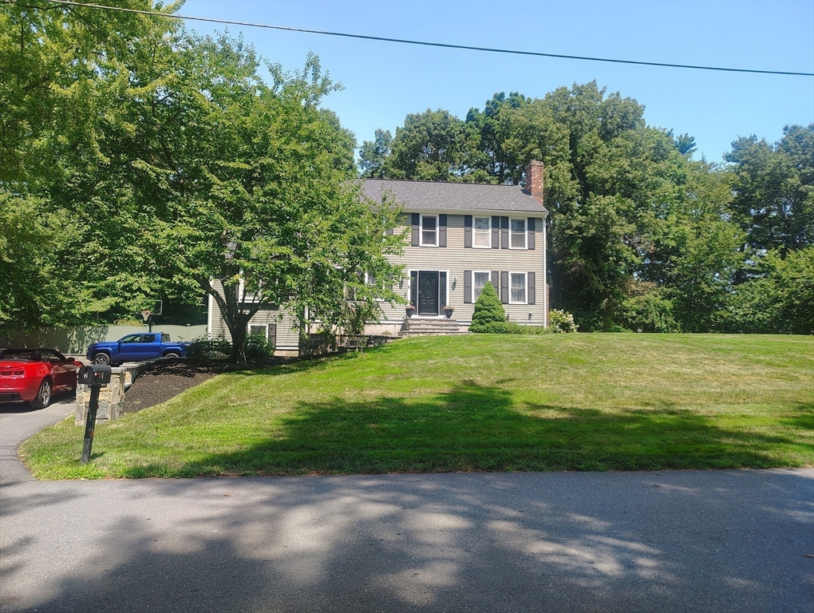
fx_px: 565
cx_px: 407
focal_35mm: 24
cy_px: 306
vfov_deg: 56.9
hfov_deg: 71.5
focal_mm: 5.56
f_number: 1.8
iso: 100
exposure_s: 1/474
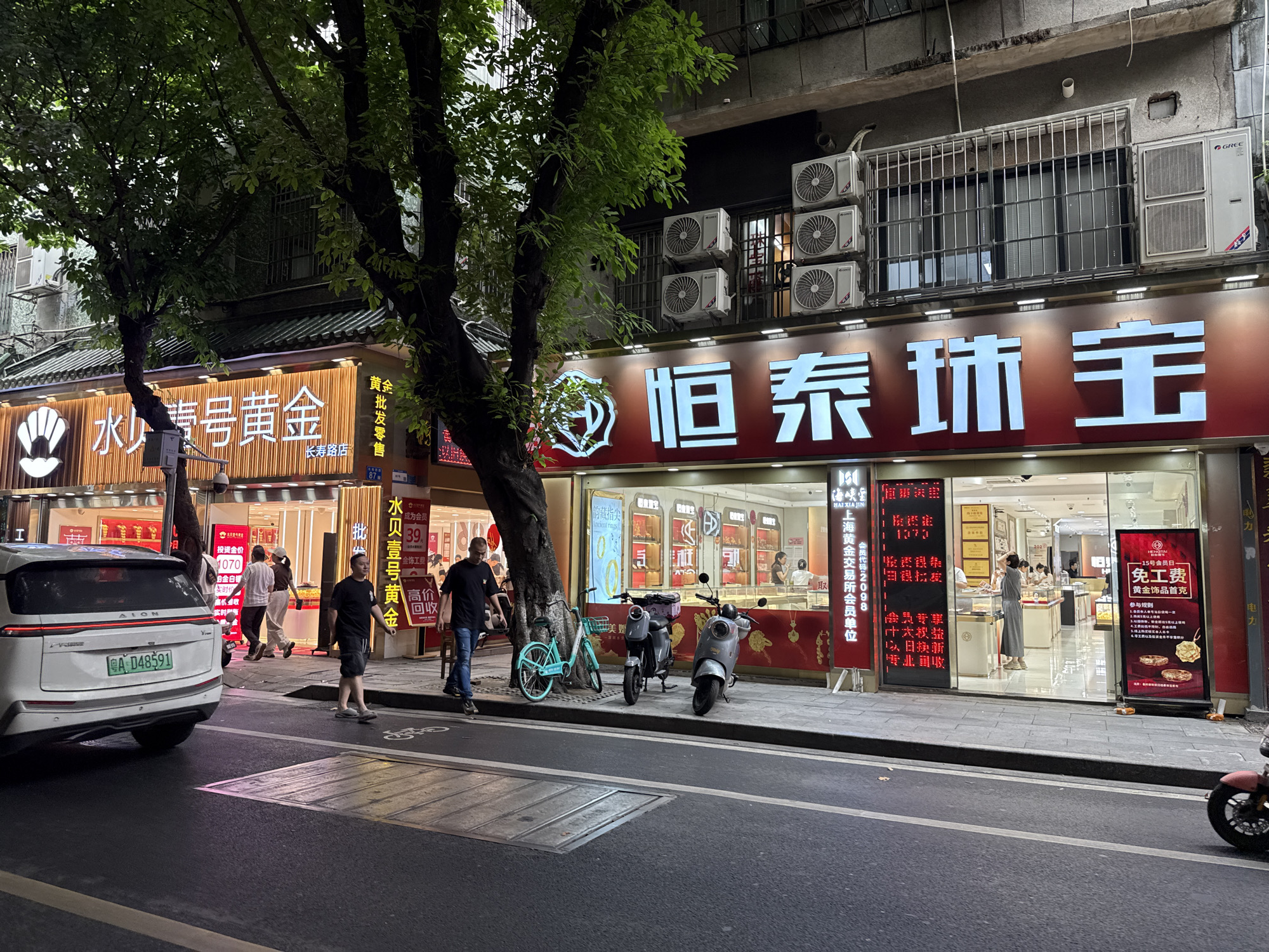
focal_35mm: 24
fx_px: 880
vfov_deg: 56.8
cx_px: 634
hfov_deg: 71.6
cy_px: 476
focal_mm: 6.76
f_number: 1.78
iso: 64
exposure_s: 1/121
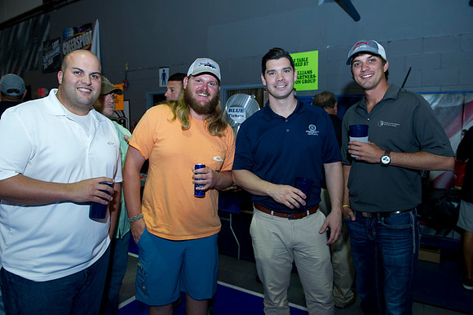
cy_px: 158
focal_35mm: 24
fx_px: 315
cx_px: 236
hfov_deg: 73.8
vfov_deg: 53.1
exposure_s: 1/80
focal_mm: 24
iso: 1250
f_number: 5.6
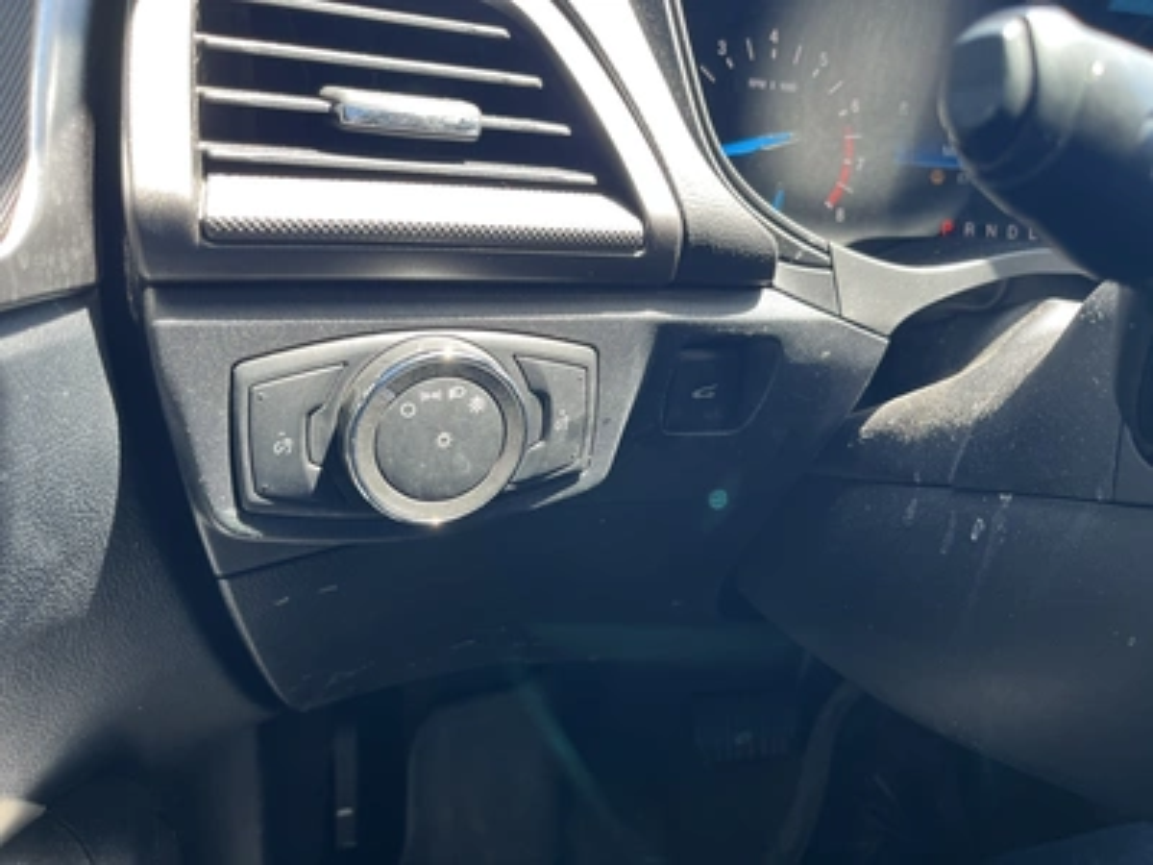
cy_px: 432
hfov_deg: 67.3
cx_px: 576
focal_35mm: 26
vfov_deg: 53.1
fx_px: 866
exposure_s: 1/121
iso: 64
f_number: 1.6
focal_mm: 5.1
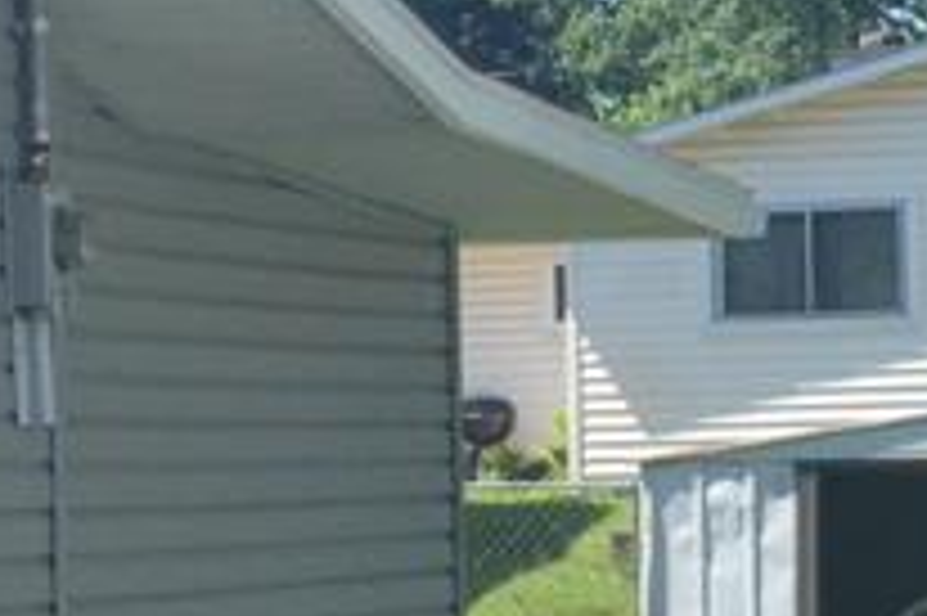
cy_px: 375
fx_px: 4888
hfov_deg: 10.5
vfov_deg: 7.2
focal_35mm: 190
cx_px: -452
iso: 2000
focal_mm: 24
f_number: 14
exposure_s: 1/800
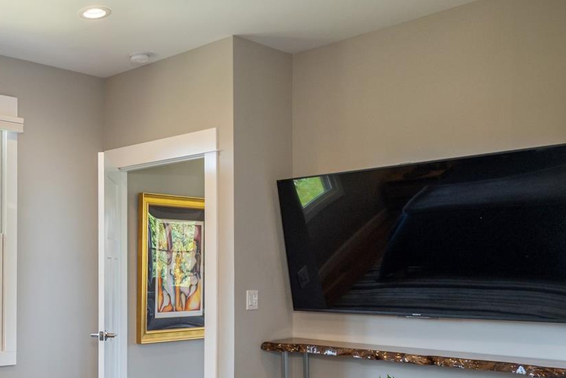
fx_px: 660
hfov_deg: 39.4
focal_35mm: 42
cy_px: 269
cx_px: -31
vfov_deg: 31.5
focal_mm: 17
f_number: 7.1
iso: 320
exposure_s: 1/30
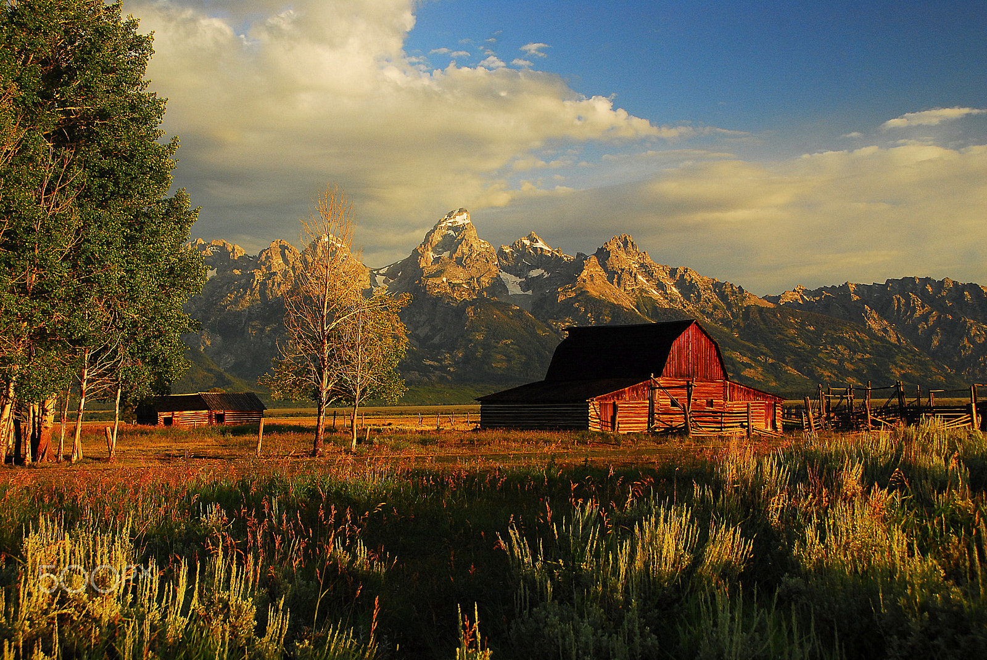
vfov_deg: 28.2
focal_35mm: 48
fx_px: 1318
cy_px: 330
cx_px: 494
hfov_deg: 41.1
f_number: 9
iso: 400
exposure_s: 1/100
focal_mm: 32
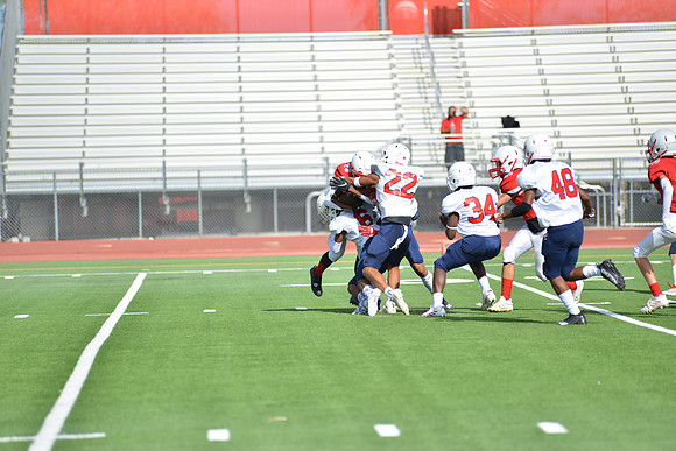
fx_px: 3756
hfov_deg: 10.3
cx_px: 338
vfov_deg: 6.9
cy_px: 226
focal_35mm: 200
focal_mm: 200
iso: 100
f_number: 2.8
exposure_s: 1/1600
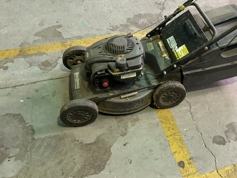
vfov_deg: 34.9
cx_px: 162
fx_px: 281
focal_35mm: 41
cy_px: 62
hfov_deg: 44.9
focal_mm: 3
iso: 160
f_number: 1.8
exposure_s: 1/50
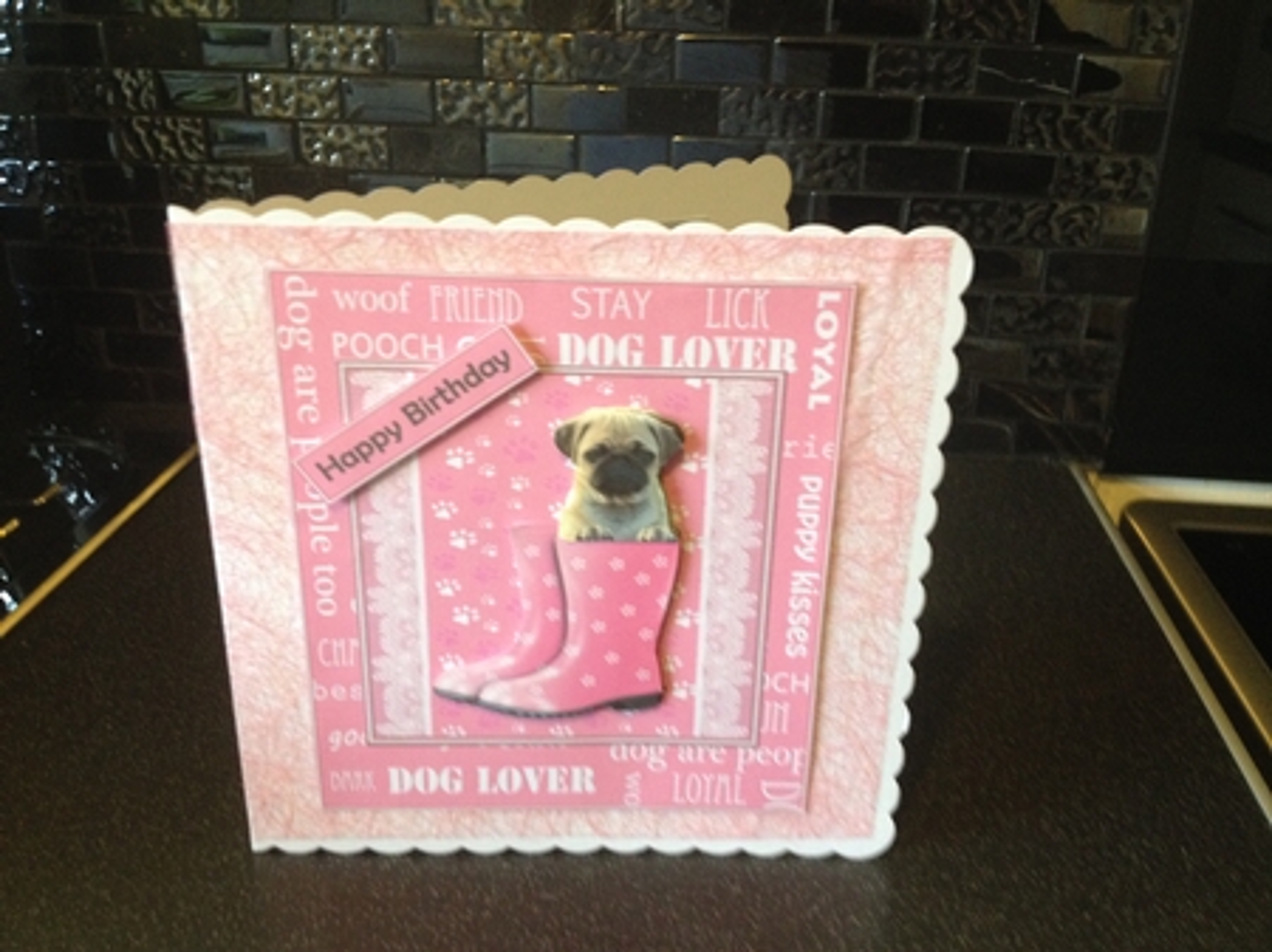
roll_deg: -0.4
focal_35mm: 35
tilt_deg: -23.0
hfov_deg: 52.7
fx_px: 1285
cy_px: 476
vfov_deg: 40.7
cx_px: 636
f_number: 2.4
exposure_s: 1/20
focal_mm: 4.28
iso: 200
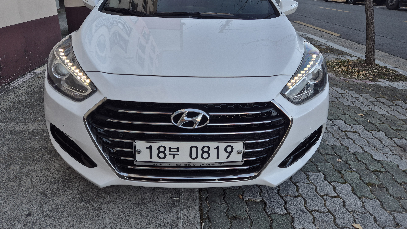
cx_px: 202
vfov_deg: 43.7
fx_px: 281
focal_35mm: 26
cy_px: 74
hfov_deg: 71.9
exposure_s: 1/403
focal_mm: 5.4
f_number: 1.8
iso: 25
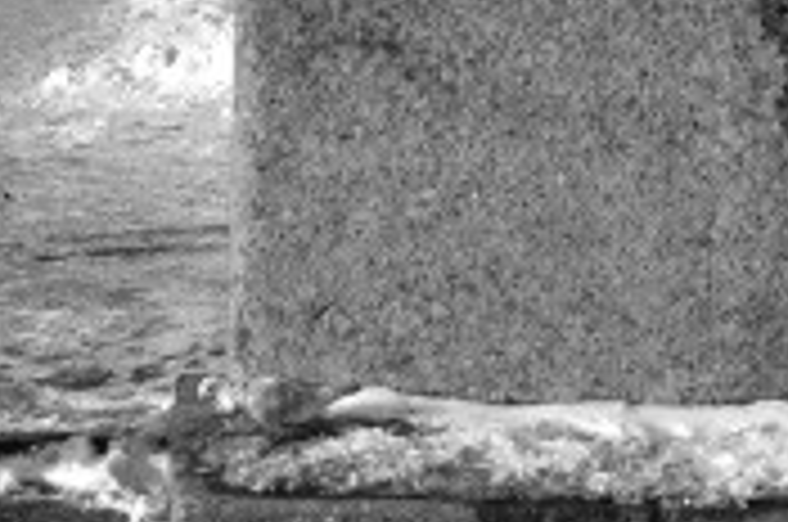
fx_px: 4638
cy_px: -38
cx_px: 180
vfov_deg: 6.4
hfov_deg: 9.7
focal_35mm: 212
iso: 320
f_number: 11
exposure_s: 1/500
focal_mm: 55
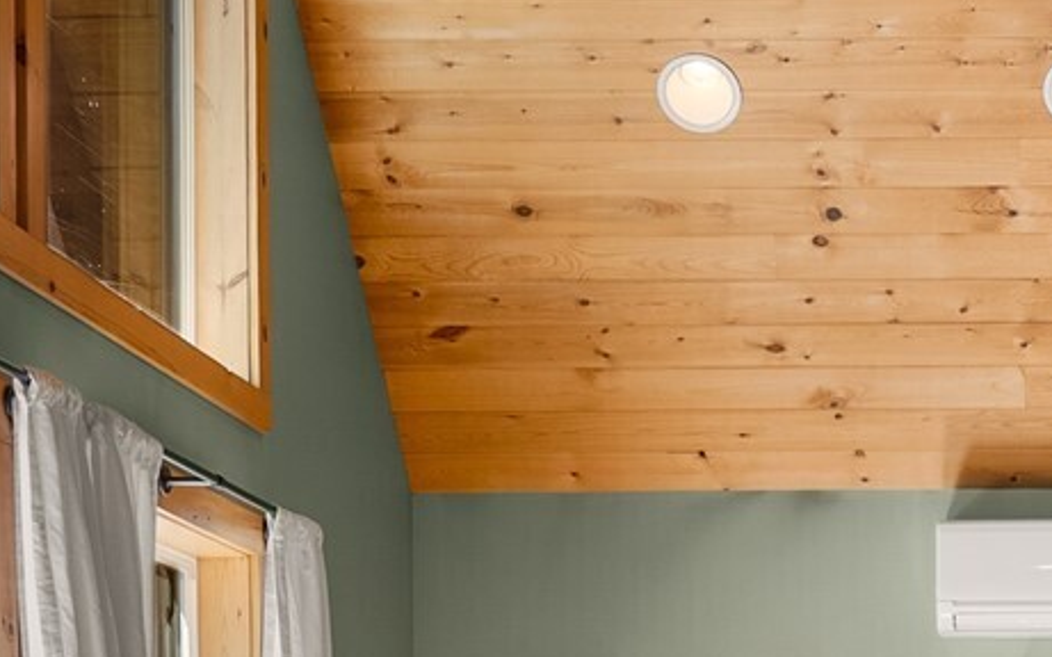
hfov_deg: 22.1
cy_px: 1013
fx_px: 2580
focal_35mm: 90
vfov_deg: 13.6
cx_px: 1085
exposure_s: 1/15
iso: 400
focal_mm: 24
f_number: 2.8
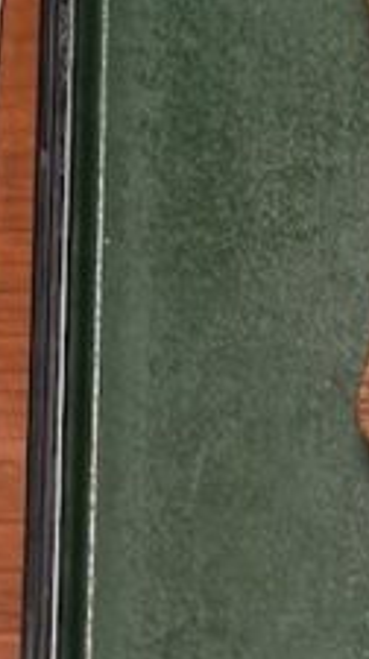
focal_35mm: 258
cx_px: 1461
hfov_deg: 4.3
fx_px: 4503
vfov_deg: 8.3
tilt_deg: -81.7
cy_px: 577
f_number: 1.6
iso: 250
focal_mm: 5.96
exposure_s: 1/33
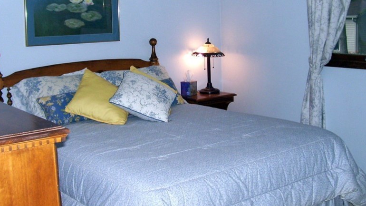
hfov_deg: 39.8
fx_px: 505
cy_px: 82
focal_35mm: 52
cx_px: 163
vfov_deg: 23.0
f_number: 2.7
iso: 125
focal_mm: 6
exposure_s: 1/60
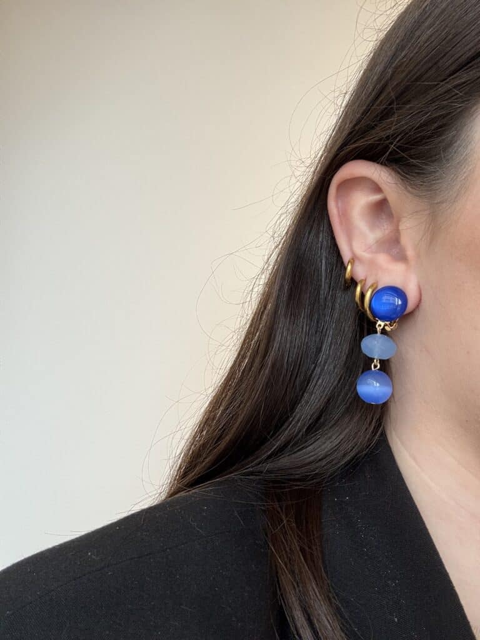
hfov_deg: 46.8
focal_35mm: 30
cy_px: 320
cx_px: 240
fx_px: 555
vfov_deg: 60.0
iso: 50
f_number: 1.9
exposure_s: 1/121
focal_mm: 2.69
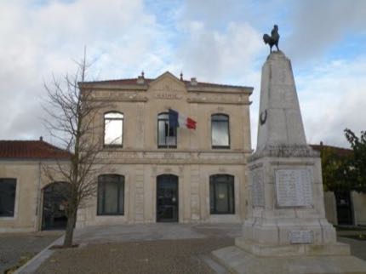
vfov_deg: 42.9
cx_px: 183
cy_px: 137
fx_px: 349
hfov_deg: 55.4
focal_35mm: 33
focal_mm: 5.8
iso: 64
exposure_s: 1/172
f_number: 5.6
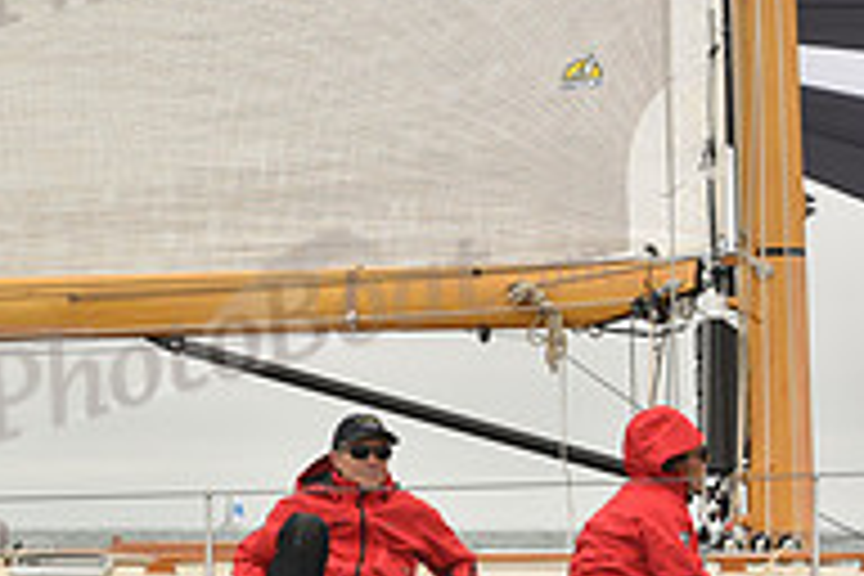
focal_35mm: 211
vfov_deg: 6.5
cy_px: 623
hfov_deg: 9.6
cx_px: -252
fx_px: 5064
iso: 320
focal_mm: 70
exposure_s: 1/800
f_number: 8
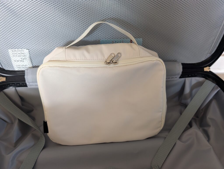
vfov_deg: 56.9
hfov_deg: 71.5
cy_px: 84
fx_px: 156
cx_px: 112
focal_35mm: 24
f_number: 1.68
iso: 332
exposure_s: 1/46.7
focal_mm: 6.9
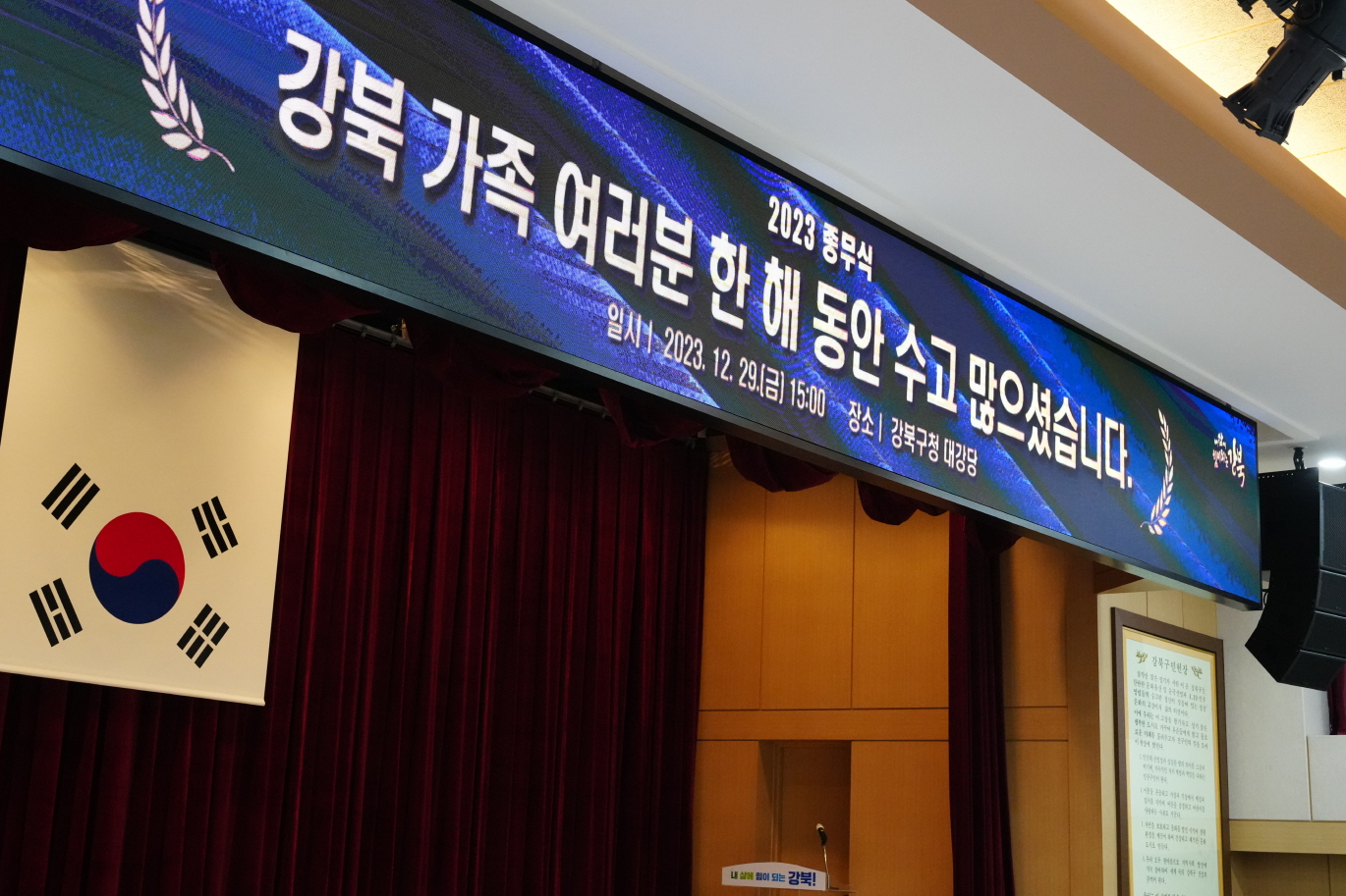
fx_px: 1720
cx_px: 579
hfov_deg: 42.6
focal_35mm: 46
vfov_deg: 29.2
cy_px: 380
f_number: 5.6
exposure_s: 1/160
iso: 5000
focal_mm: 35
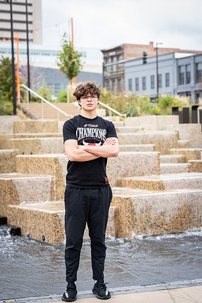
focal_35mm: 85
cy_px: 152
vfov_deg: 23.9
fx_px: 715
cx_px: 101
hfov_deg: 16.1
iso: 50
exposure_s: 1/125
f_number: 3.5
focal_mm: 85
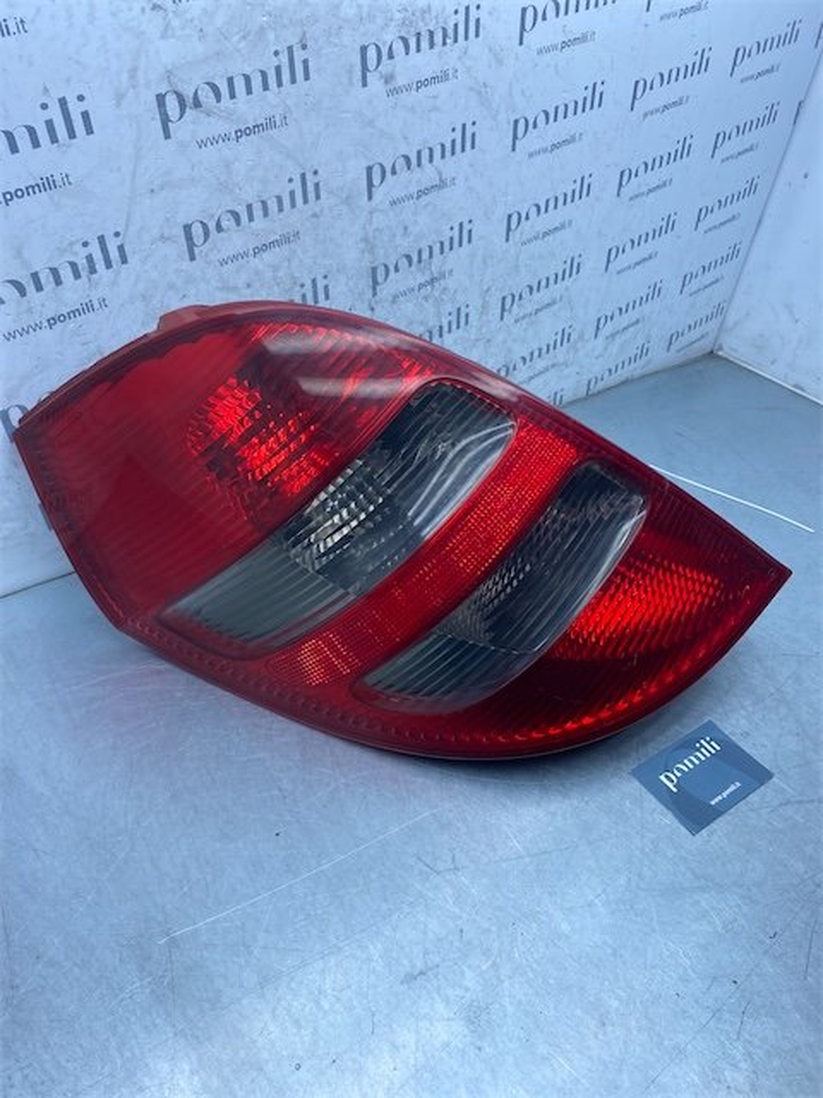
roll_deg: -10.1
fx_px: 824
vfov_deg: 67.3
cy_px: 549
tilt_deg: -37.8
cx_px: 412
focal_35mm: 26
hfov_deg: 53.1
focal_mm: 4.25
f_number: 1.8
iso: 32
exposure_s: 1/738
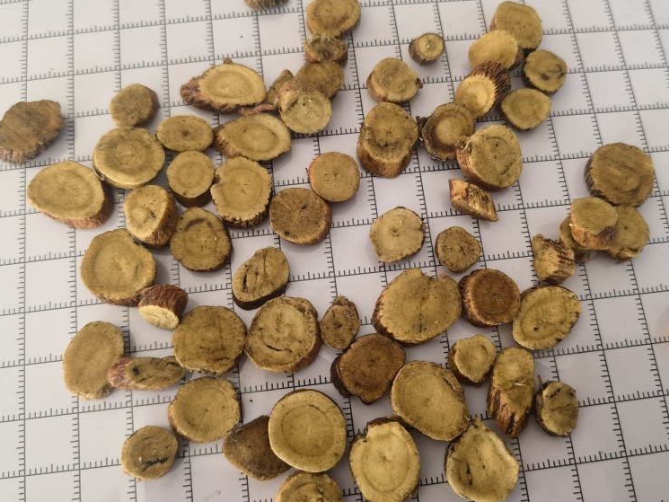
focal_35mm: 29
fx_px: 561
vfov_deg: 48.2
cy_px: 258
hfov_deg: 61.7
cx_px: 333
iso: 320
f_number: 1.8
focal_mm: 5.54
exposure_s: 1/299
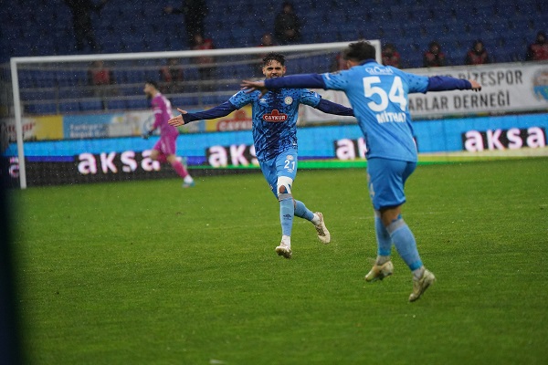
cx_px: 274
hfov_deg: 5.2
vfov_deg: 3.4
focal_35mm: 400
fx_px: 6088
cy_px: 182
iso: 6400
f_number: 5.6
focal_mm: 400
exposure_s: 1/2000
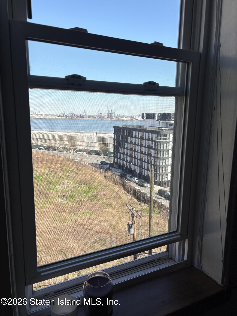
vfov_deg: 67.3
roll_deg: -1.0
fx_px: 237
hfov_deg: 53.1
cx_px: 118
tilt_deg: -9.6
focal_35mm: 26
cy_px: 158
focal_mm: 5.96
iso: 50
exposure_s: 1/873
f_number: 1.6
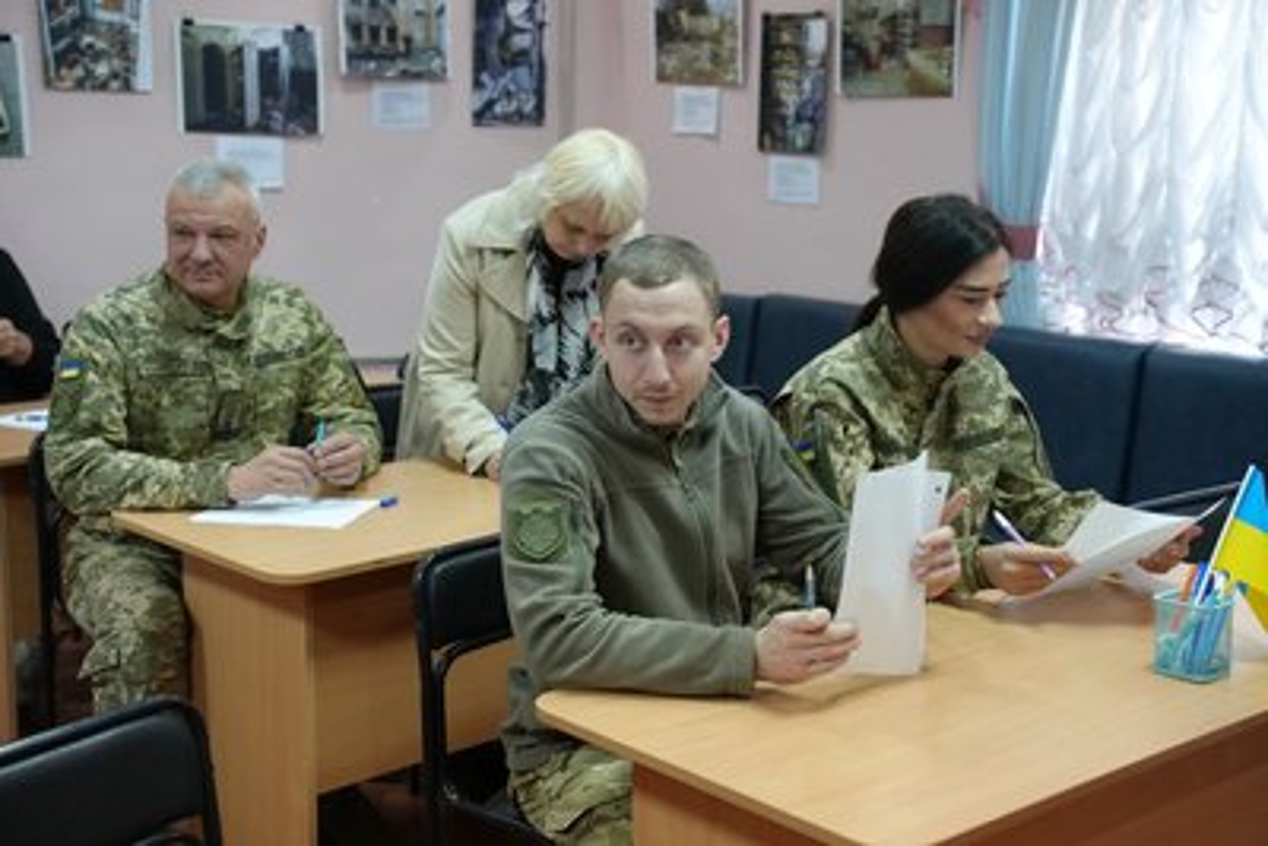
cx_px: 634
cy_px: 423
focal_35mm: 49
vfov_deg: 27.5
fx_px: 1726
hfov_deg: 40.3
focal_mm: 49
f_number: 4
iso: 4000
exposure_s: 1/160
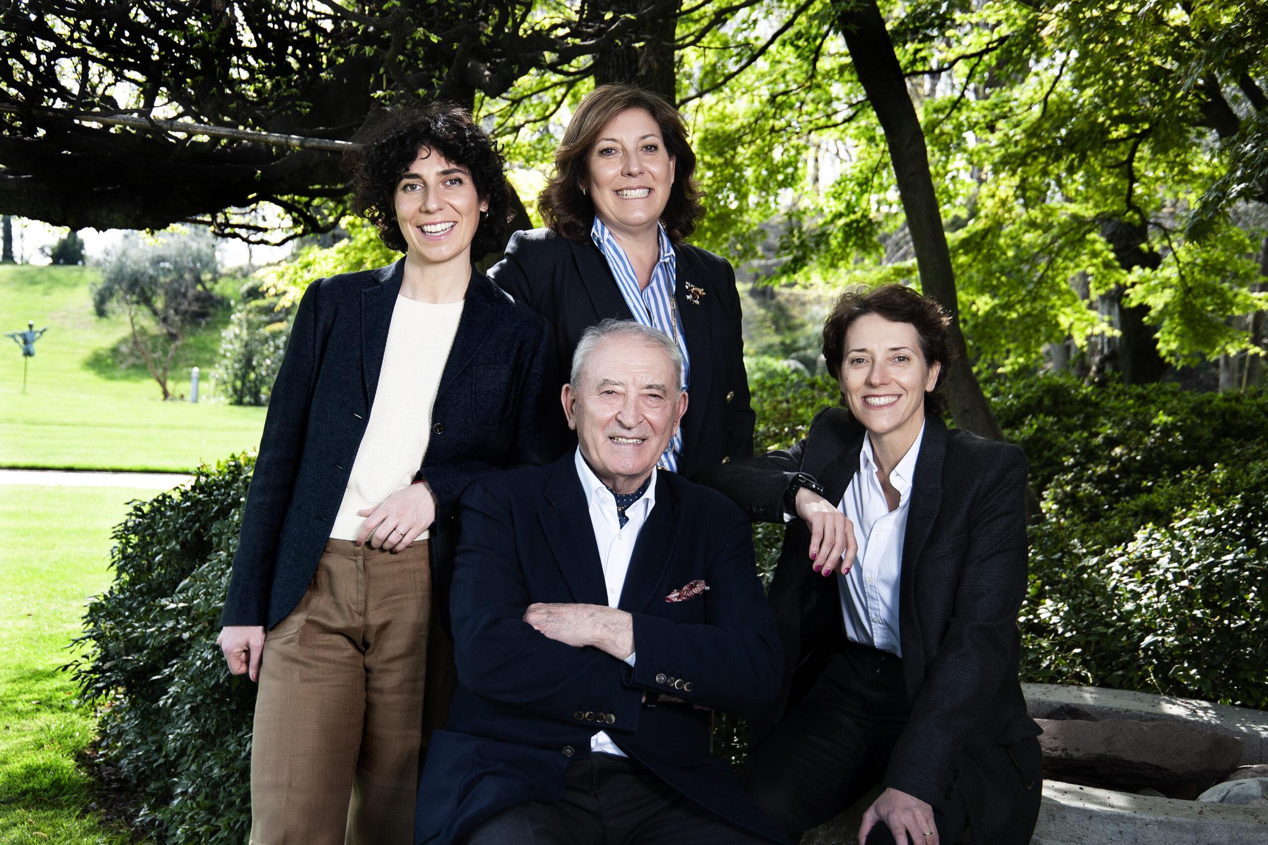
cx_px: 634
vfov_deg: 28.1
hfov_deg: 41.1
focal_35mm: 48
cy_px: 422
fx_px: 1691
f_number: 5.6
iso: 200
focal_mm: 48
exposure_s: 1/160
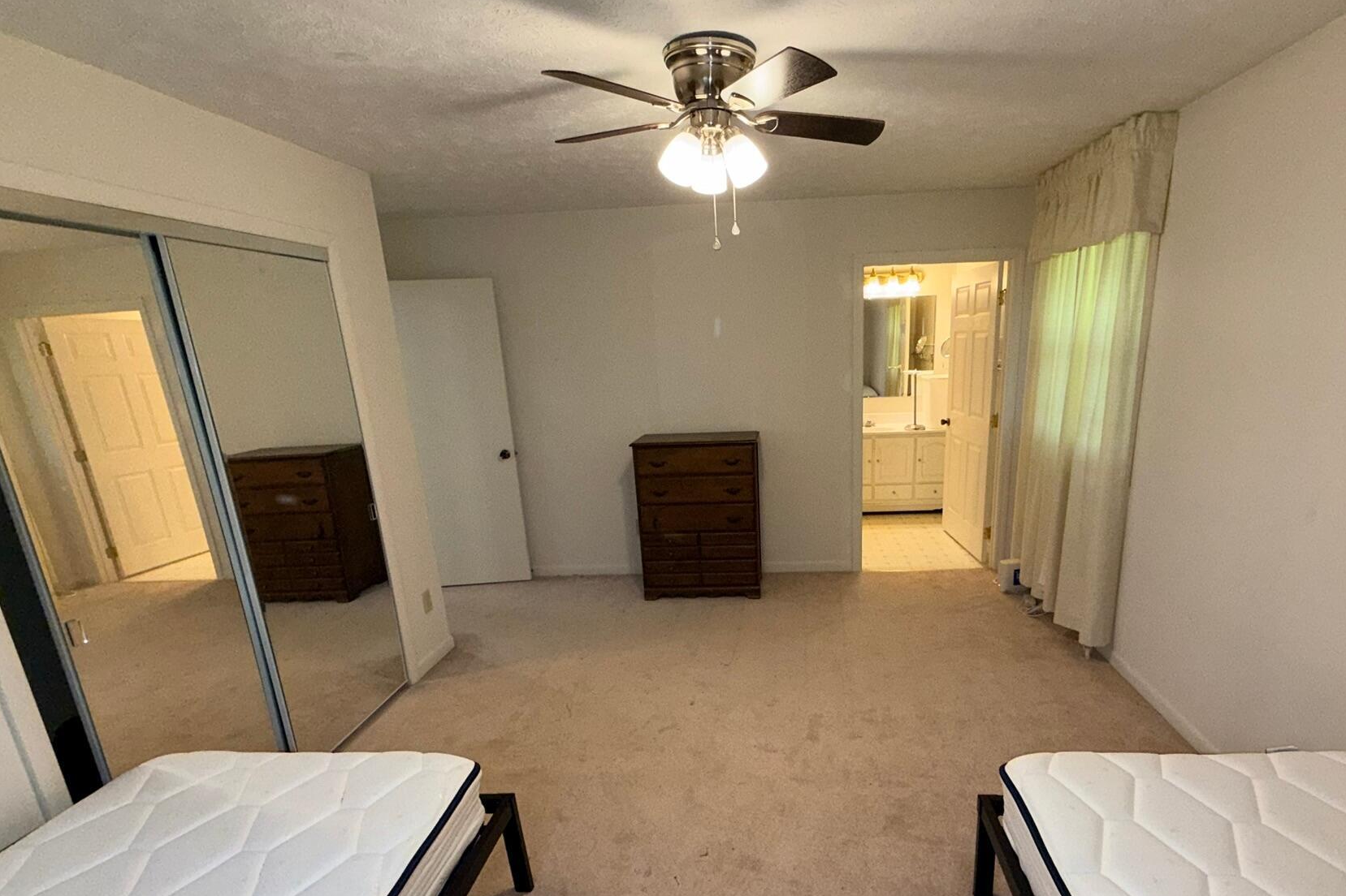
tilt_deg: -15.6
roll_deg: +2.1
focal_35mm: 18
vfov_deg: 66.9
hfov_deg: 89.6
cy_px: 528
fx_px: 673
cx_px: 753
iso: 80
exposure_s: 1/60
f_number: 2.2
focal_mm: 2.22
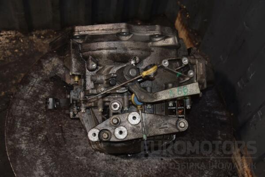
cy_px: 88
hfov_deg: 37.9
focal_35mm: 52
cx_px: 132
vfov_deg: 25.8
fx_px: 386
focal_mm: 35
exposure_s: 1/100
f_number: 4.5
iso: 800
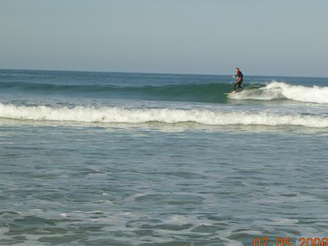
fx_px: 1346
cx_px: 154
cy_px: 123
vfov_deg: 10.5
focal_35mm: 142
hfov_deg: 13.9
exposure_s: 1/522
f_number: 4.9
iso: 50
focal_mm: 17.4
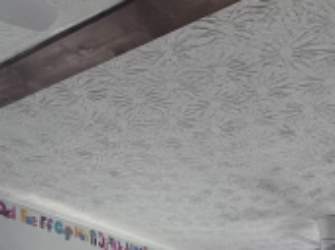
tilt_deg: -4.8
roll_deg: +2.7
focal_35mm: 51
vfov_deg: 21.4
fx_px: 493
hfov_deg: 37.1
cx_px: 224
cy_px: 419
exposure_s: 1/120
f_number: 1.8
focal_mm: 1.57
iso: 100
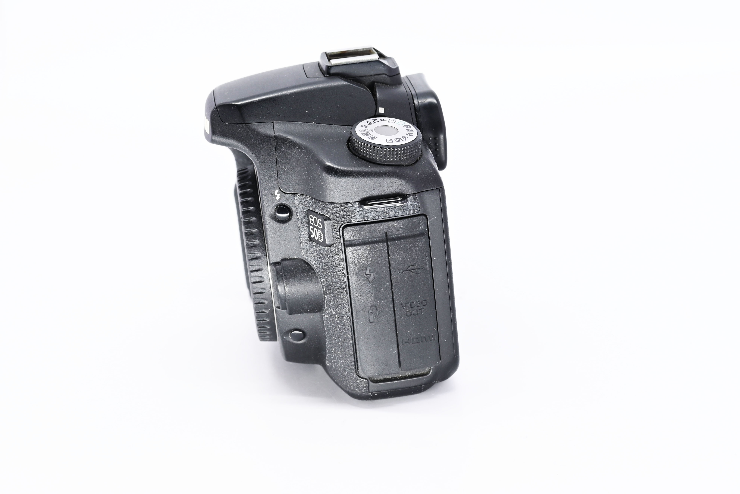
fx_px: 1542
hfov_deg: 27.0
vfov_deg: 18.2
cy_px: 247
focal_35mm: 75
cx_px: 370
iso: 500
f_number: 9
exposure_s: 1/125
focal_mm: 50
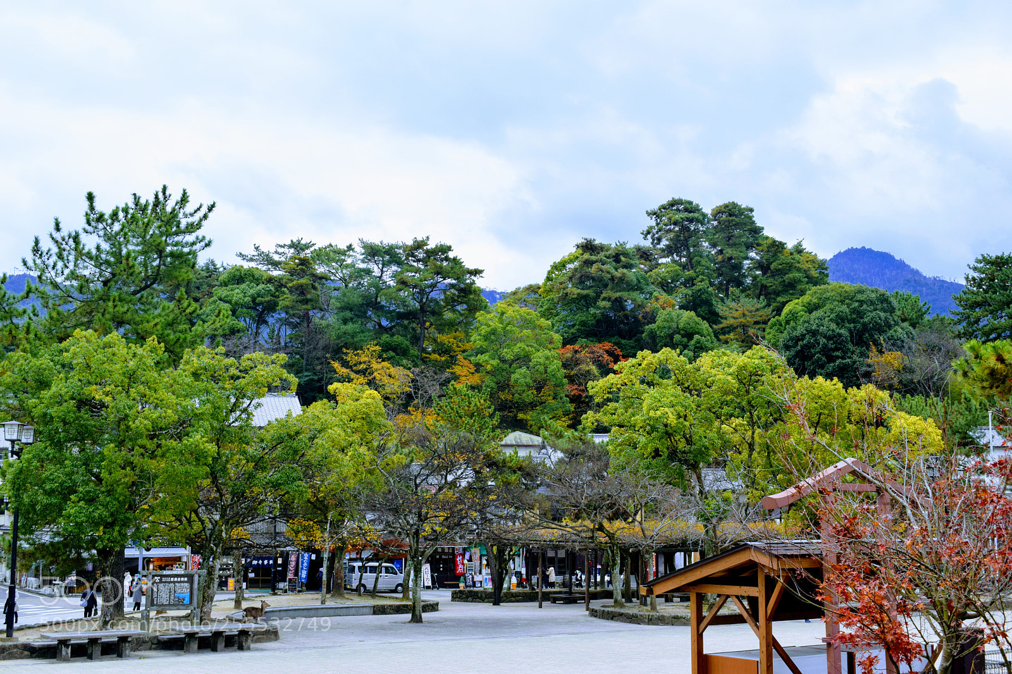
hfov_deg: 45.0
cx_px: 506
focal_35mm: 44
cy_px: 337
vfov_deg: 30.8
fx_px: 1223
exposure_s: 1/250
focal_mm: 29
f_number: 8
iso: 400
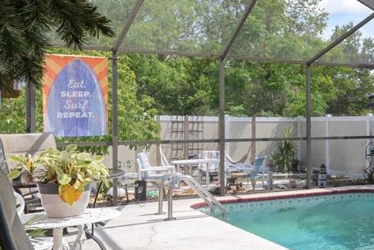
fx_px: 540
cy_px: 133
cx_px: 464
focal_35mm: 52
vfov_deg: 26.0
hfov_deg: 31.2
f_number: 9
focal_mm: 17
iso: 320
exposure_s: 1/100
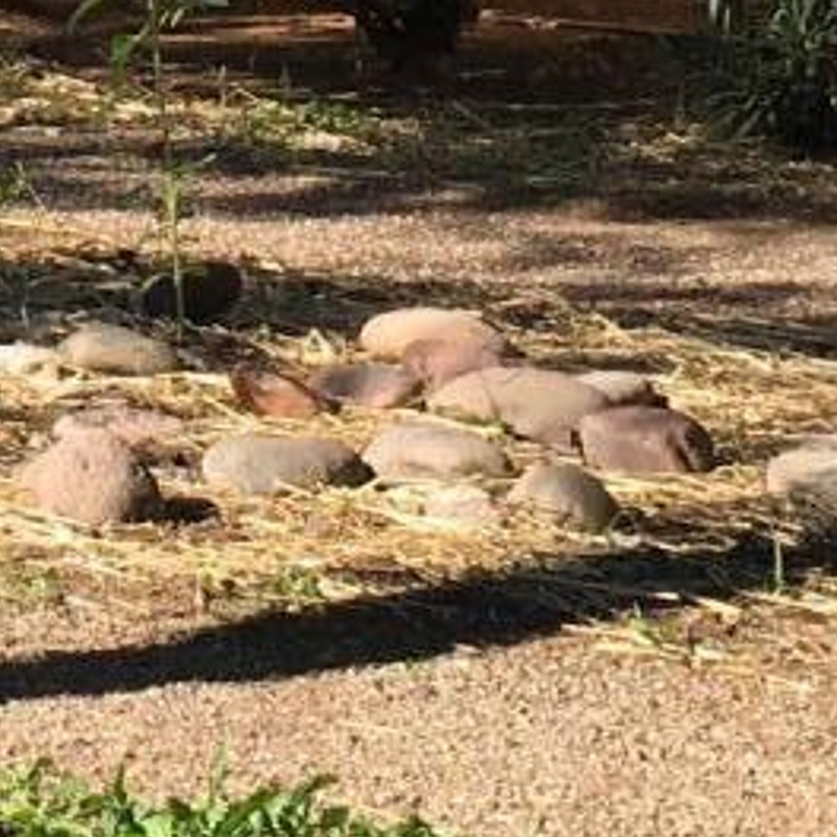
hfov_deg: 8.8
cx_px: -431
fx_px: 5307
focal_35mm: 194
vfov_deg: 8.7
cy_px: -529
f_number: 2.2
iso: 25
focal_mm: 4.15
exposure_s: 1/999
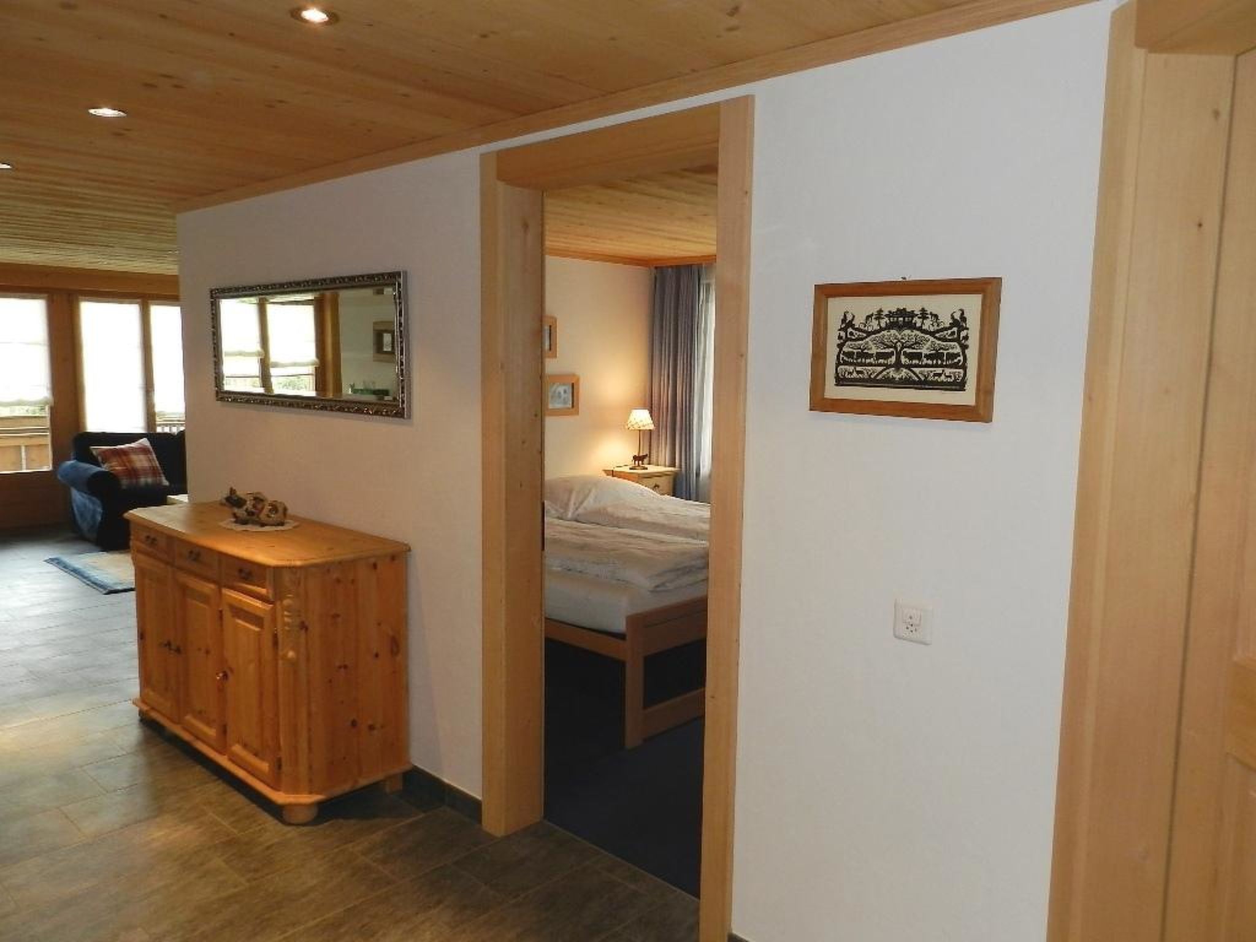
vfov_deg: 54.9
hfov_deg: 69.4
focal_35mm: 25
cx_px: 628
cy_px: 471
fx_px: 907
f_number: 3.5
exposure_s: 1/30
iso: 200
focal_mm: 4.5
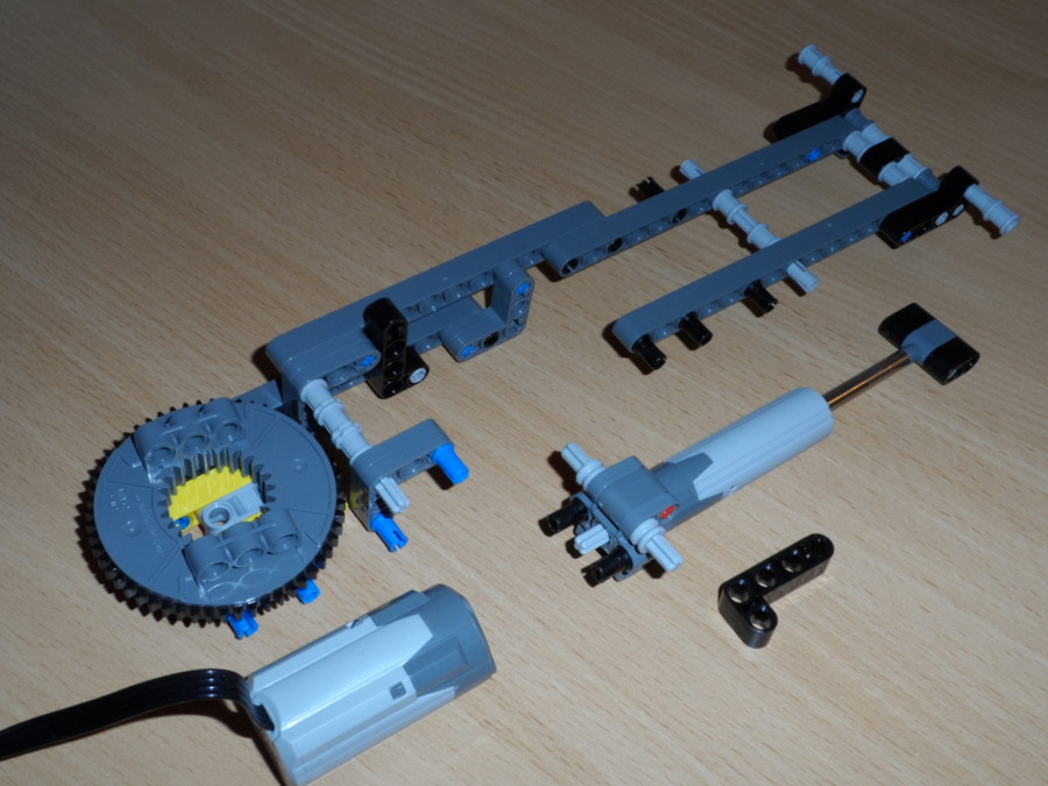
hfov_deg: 45.8
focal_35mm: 41
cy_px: 393
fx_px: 1241
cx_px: 524
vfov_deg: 35.1
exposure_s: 1/15
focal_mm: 6.8
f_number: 7.4
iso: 100
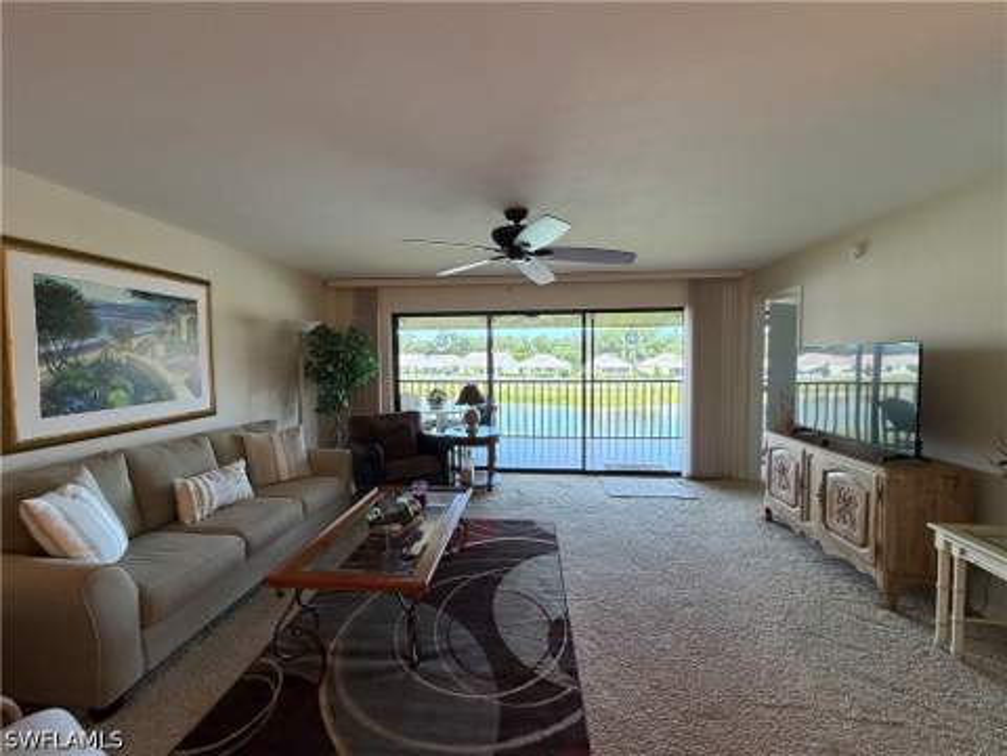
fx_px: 407
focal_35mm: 14
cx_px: 504
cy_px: 378
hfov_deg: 102.1
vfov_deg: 85.7
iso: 250
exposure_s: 1/120
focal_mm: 2.22
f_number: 2.2
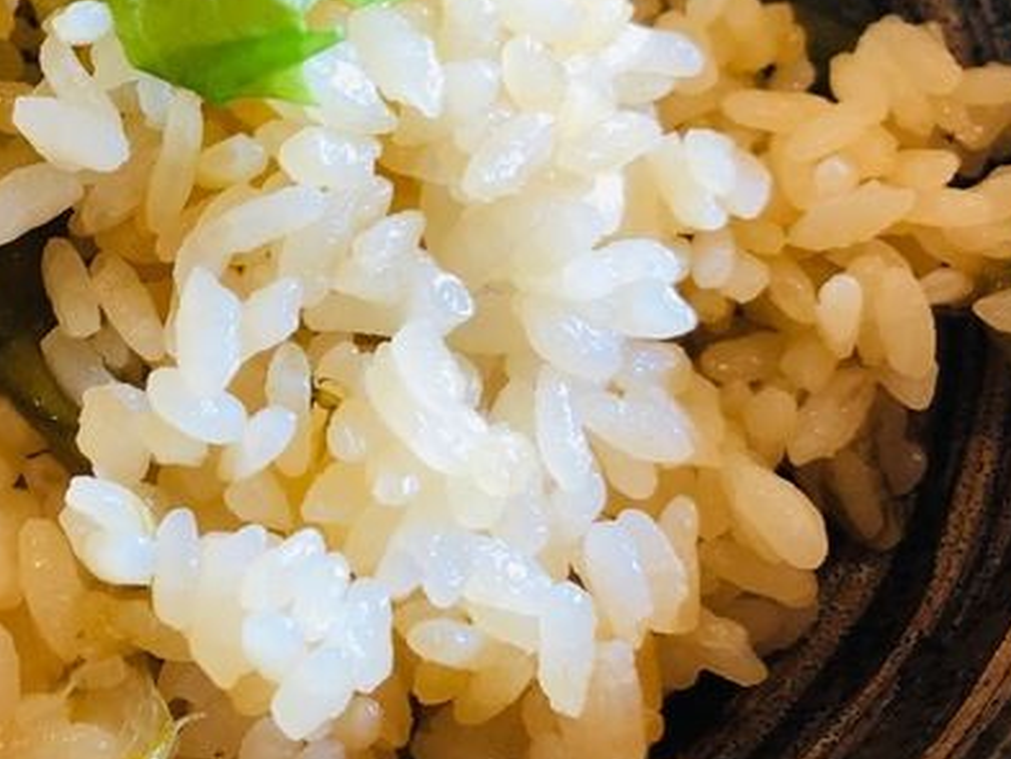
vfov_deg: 25.0
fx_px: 1694
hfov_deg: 31.5
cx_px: 76
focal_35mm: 58
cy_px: 210
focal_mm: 4
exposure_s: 1/24
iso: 40
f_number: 1.8
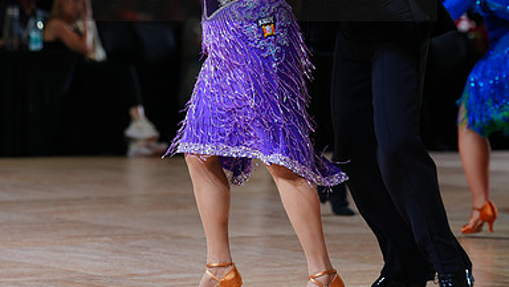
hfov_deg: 10.9
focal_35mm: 198
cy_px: -23
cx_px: 255
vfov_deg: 6.1
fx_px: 2672
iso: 500
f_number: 2.8
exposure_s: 1/400
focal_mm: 125
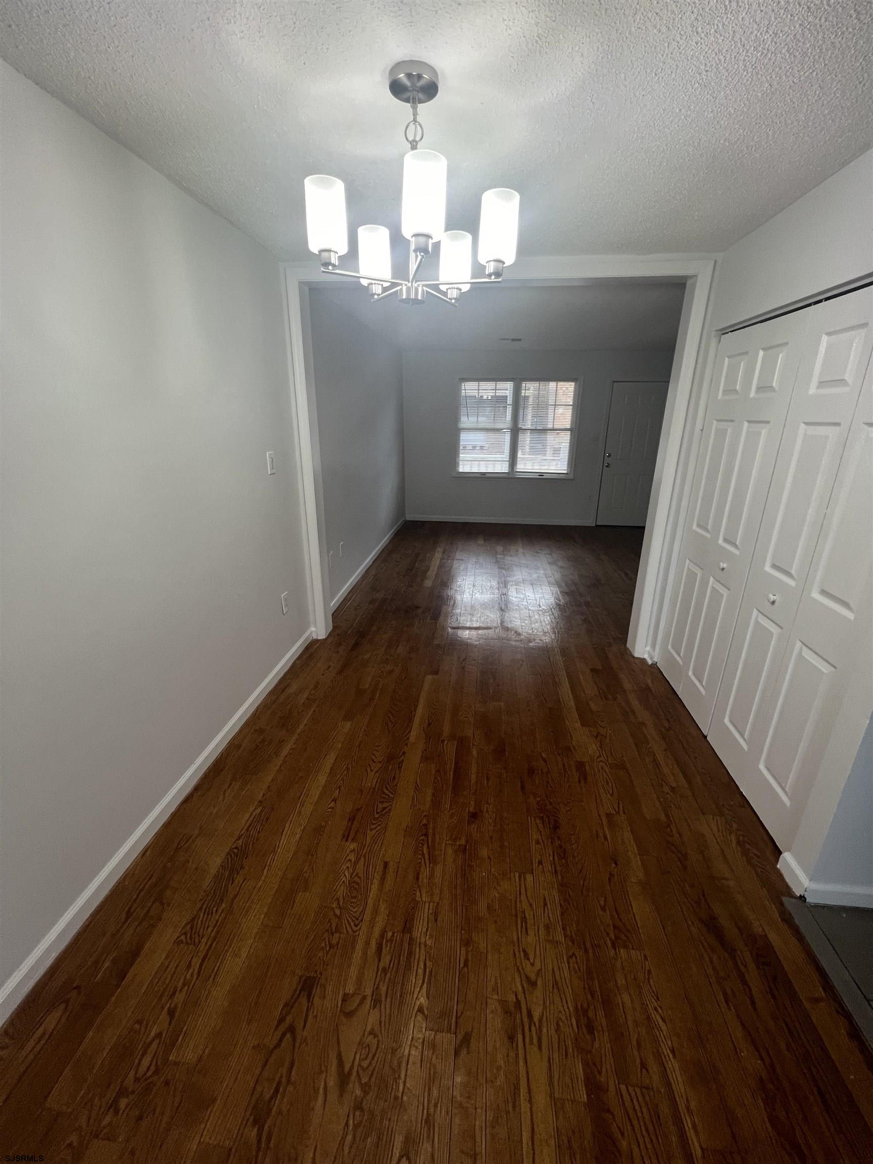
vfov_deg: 106.2
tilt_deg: -19.2
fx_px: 437
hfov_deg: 89.9
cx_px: 436
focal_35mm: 13
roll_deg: -0.9
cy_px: 582
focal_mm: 1.57
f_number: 1.8
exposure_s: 1/60
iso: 160
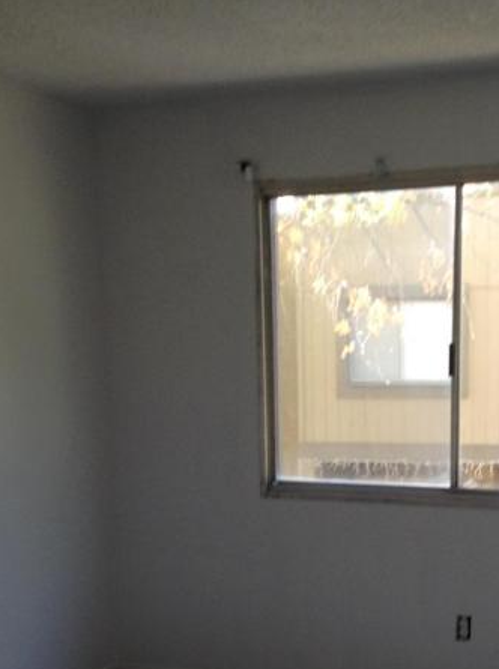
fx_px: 1099
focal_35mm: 57
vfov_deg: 33.0
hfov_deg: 25.3
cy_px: 523
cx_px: 378
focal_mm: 3.3
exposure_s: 1/40
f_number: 2.4
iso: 32
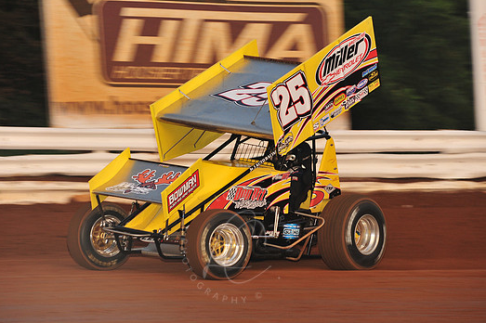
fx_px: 2995
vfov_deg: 6.2
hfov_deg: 9.3
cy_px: 162
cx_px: 236
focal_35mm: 222
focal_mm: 200
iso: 1000
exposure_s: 1/320
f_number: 7.1
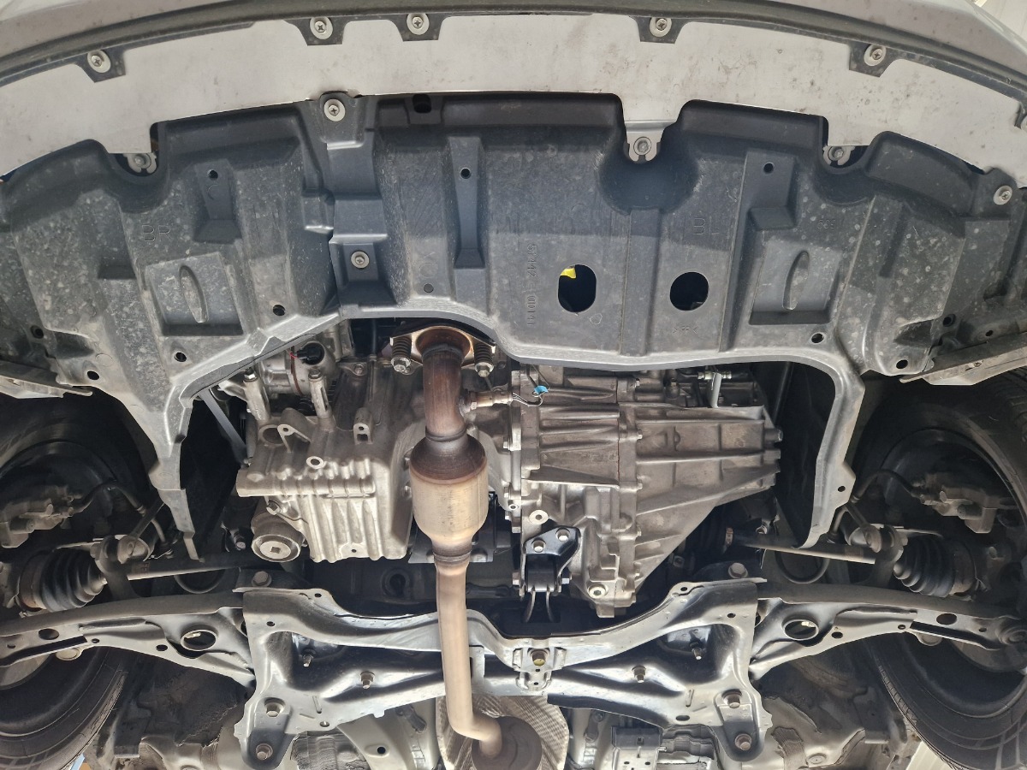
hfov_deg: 73.9
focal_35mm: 23
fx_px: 682
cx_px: 514
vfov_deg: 58.9
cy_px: 385
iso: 320
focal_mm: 5.4
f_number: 1.8
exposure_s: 1/100
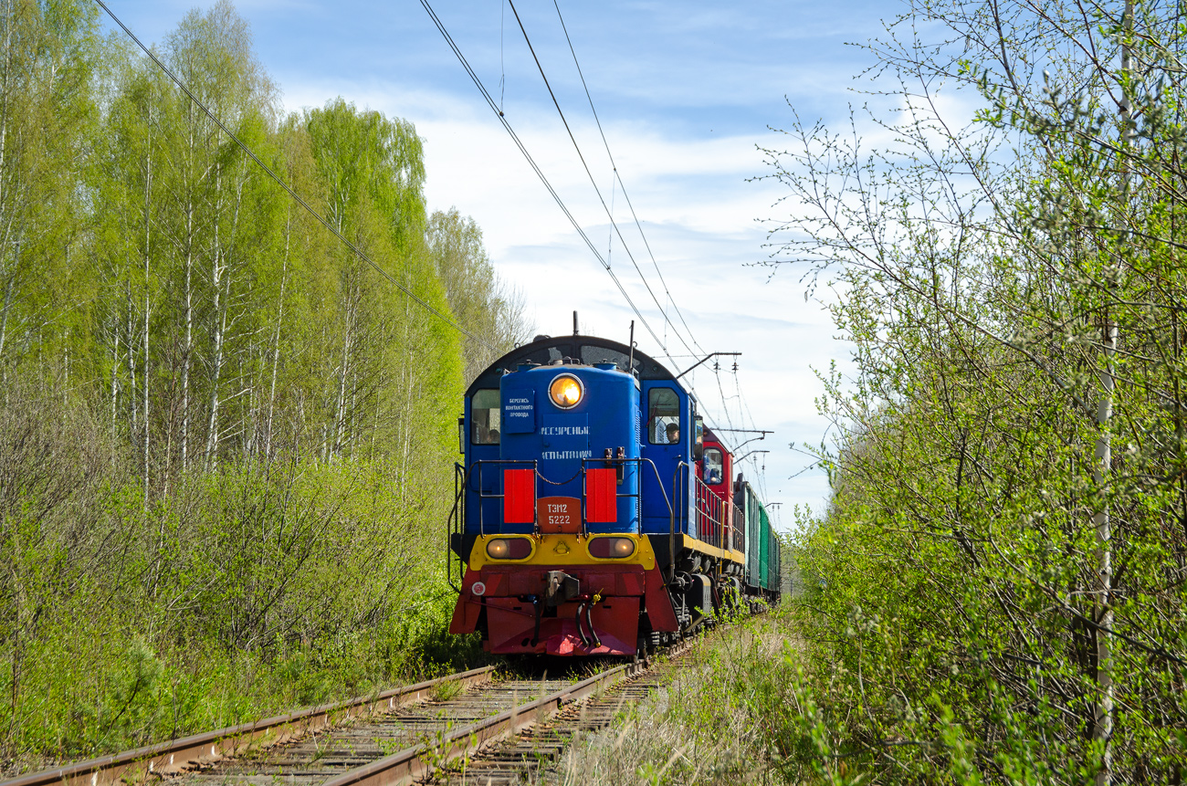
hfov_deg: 27.0
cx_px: 594
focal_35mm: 75
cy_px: 393
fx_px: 2468
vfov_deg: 18.1
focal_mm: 50
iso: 200
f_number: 8
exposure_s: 1/640
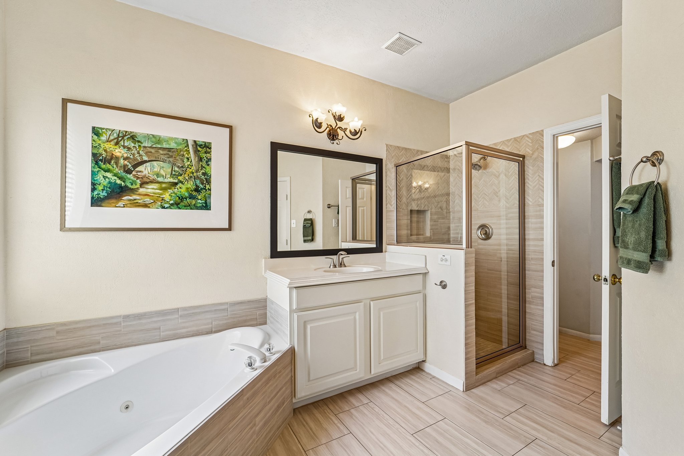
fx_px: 266
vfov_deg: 81.2
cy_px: 228
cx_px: 342
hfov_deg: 104.3
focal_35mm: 14
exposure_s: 1/30
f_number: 8
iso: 500
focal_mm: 14
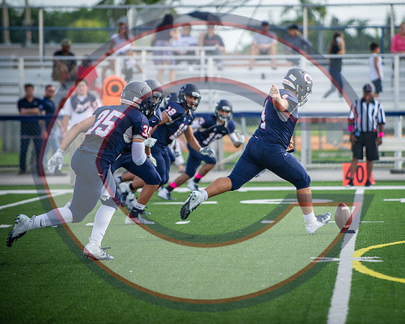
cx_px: 292
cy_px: 130
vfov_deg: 5.7
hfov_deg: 7.1
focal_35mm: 271
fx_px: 3241
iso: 200
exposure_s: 1/1000
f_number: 2.8
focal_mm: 200
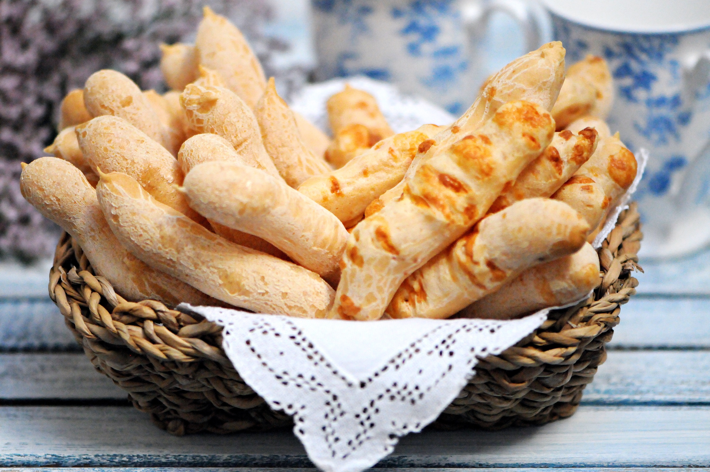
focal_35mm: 158
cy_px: 236
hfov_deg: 13.1
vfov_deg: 8.7
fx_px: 3102
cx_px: 355
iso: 3200
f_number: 3
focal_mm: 105
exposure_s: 1/1250
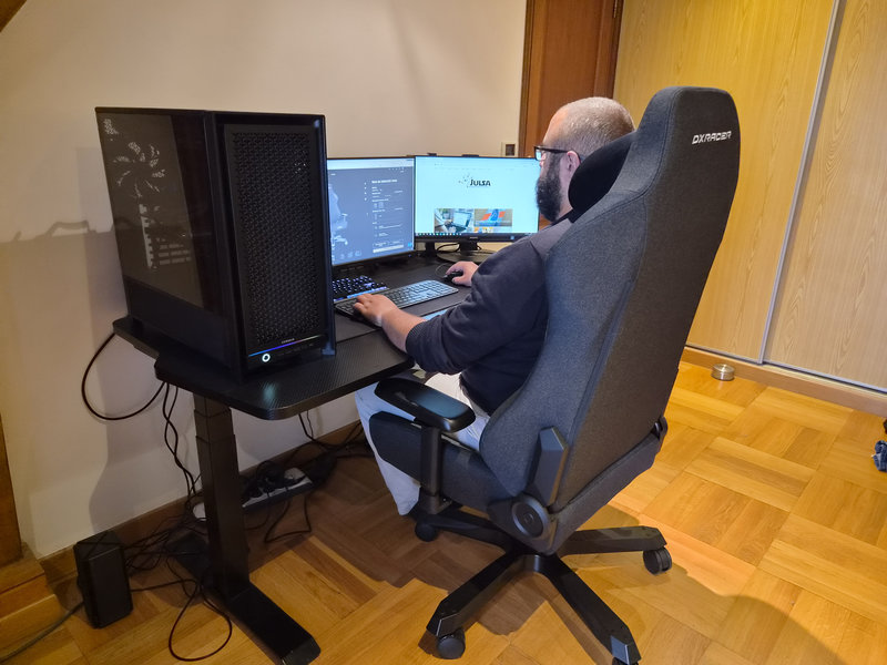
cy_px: 332
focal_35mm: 23
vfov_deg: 58.9
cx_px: 444
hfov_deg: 73.9
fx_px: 589
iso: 800
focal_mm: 5.4
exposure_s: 1/100
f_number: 1.8
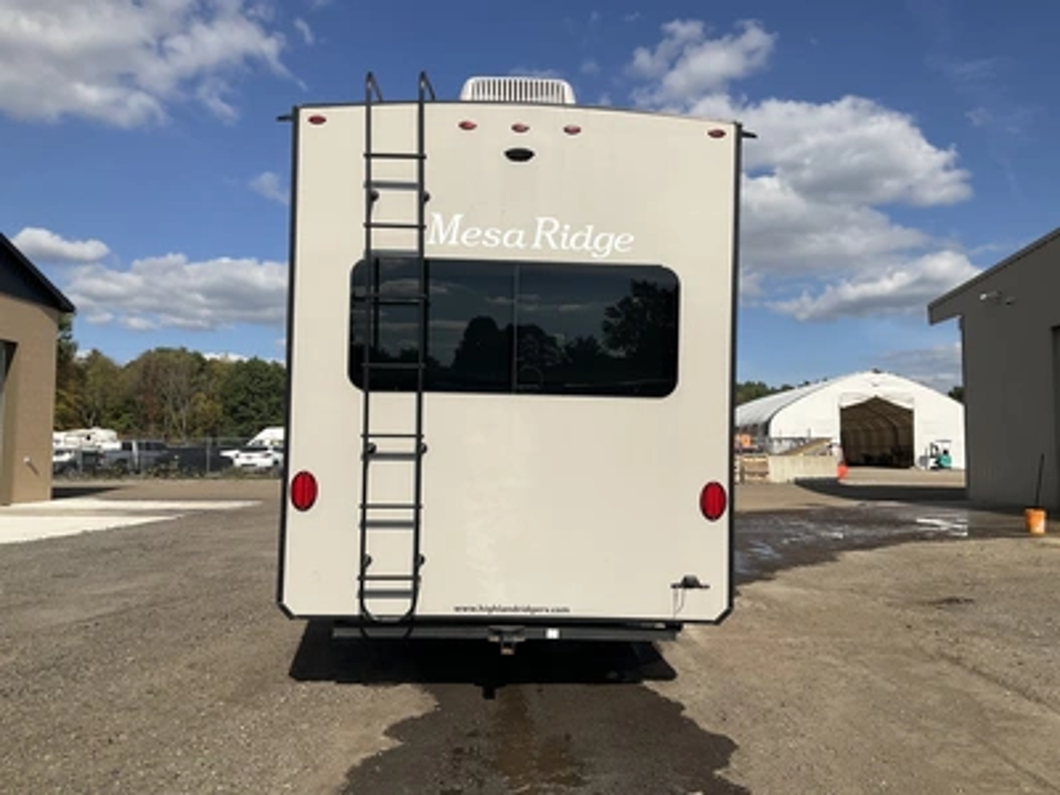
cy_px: 398
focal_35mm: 29
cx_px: 530
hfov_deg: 61.7
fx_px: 888
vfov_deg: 48.2
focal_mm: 3
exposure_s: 1/3534
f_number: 1.8
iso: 25
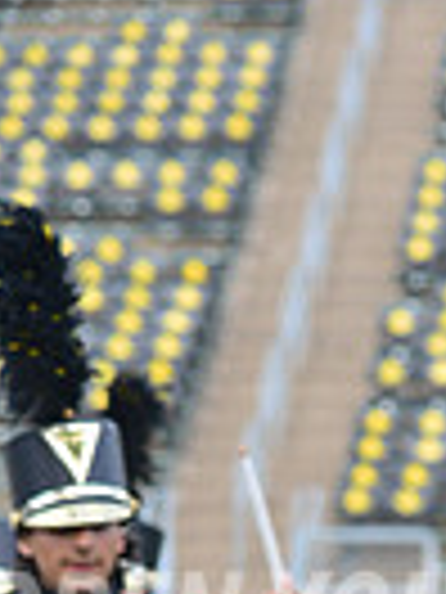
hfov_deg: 3.2
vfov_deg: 4.3
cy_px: 954
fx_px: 7902
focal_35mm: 460
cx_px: 588
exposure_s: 1/500
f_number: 5.6
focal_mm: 140
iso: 200
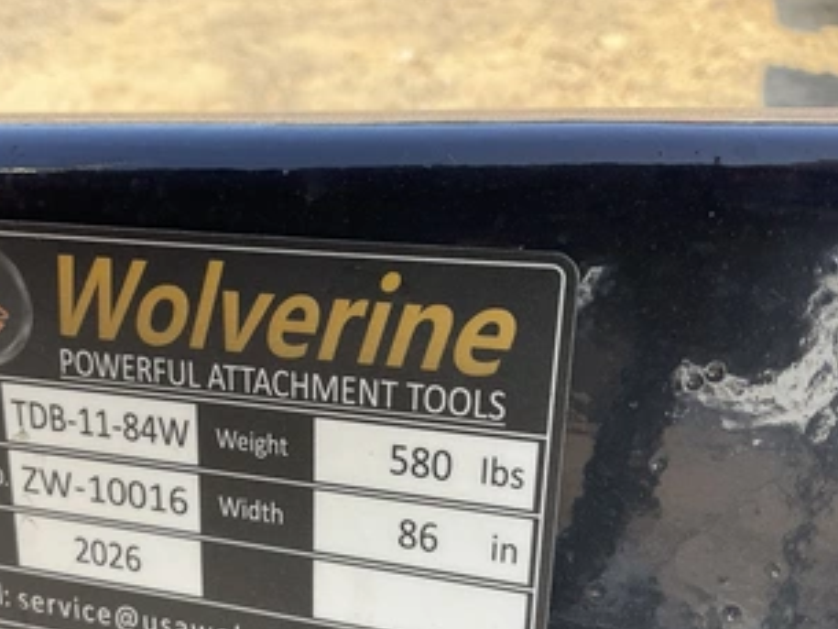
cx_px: 310
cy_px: 404
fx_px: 920
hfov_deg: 48.5
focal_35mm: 38
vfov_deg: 37.5
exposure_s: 1/358
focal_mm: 3
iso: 25
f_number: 1.8
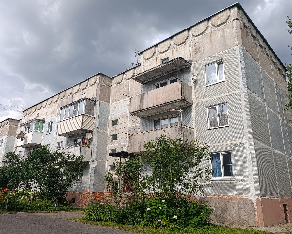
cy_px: 116
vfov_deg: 51.5
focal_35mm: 28
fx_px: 242
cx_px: 139
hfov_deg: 62.2
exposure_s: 1/365
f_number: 1.7
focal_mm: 6.11
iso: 50
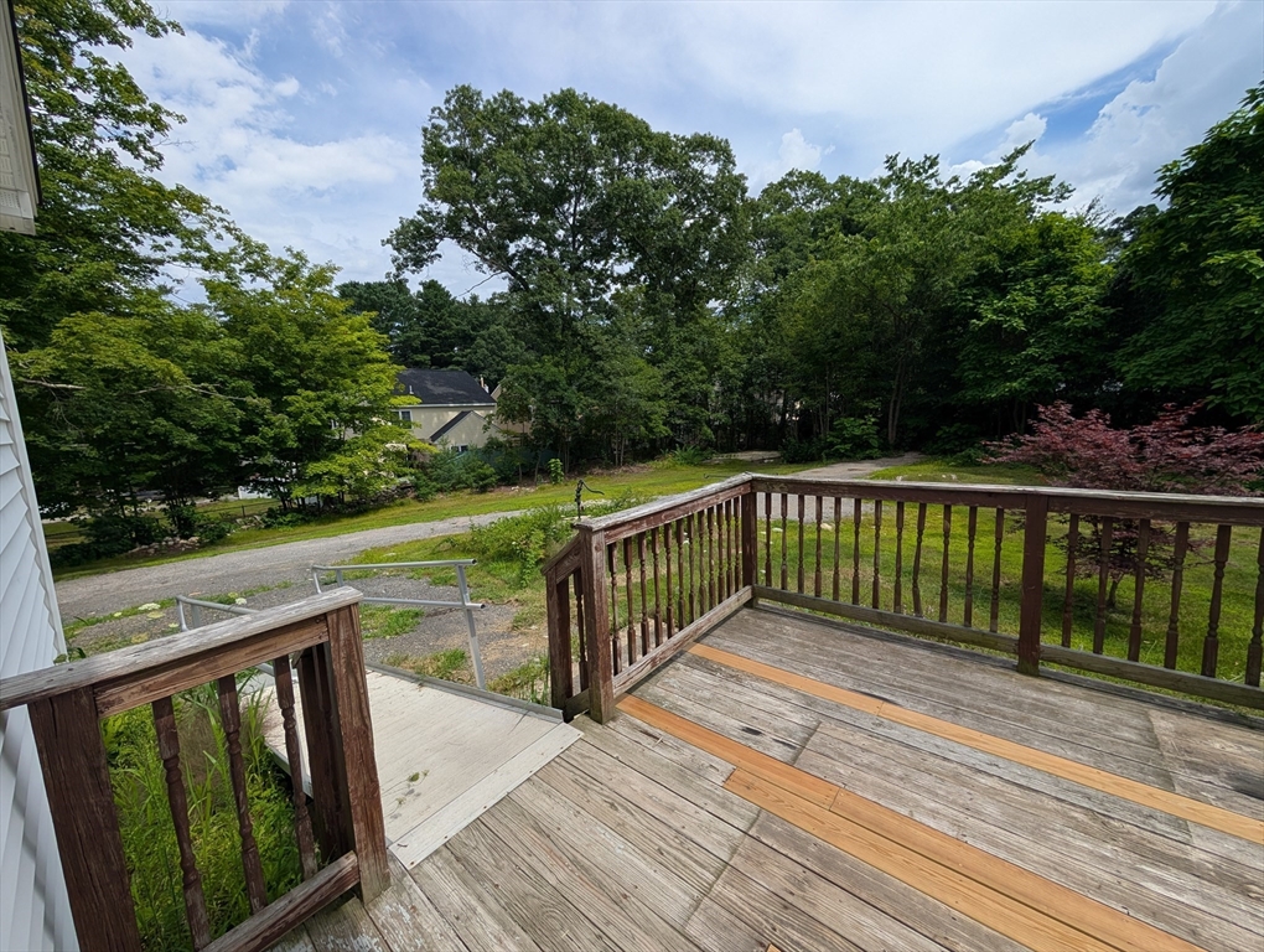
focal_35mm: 12
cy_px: 476
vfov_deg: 94.6
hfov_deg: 110.5
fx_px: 439
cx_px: 632
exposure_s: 1/3663
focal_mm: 2.02
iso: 57
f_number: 1.7
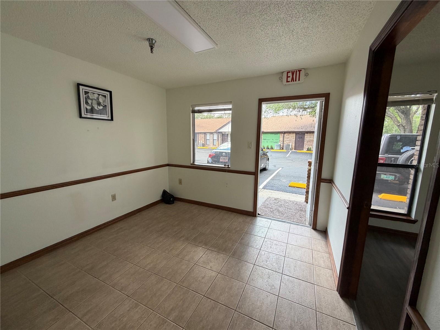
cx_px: 220
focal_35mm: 14
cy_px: 165
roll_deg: +0.0
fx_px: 178
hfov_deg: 102.1
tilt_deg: -7.5
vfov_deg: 85.7
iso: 160
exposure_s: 1/121
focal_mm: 2.22
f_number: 2.2
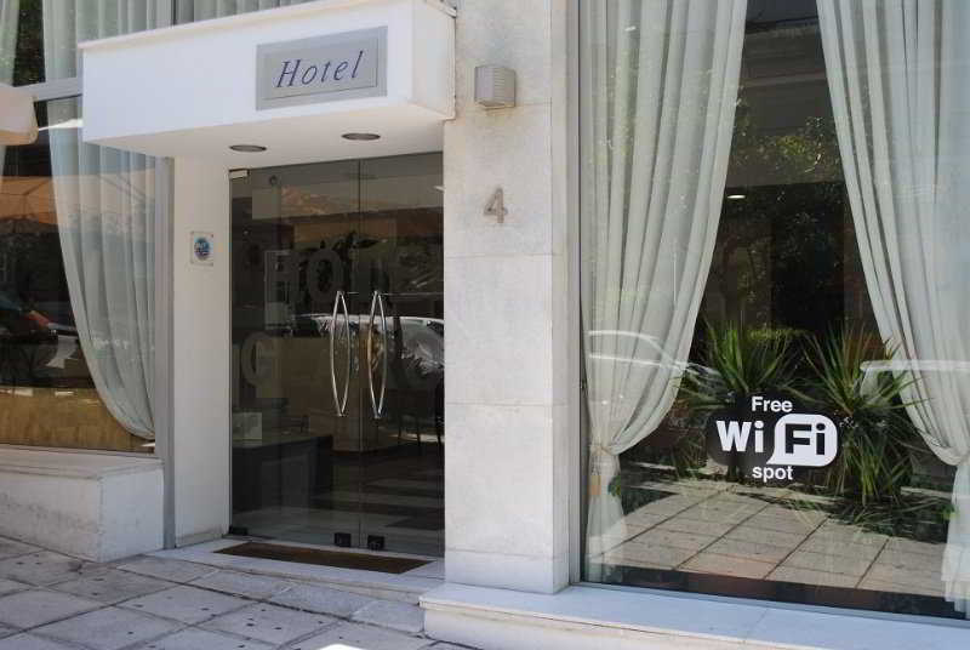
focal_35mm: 39
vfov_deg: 34.3
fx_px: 1052
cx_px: 485
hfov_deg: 49.5
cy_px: 325
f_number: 5.6
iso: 100
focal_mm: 26
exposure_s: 1/125
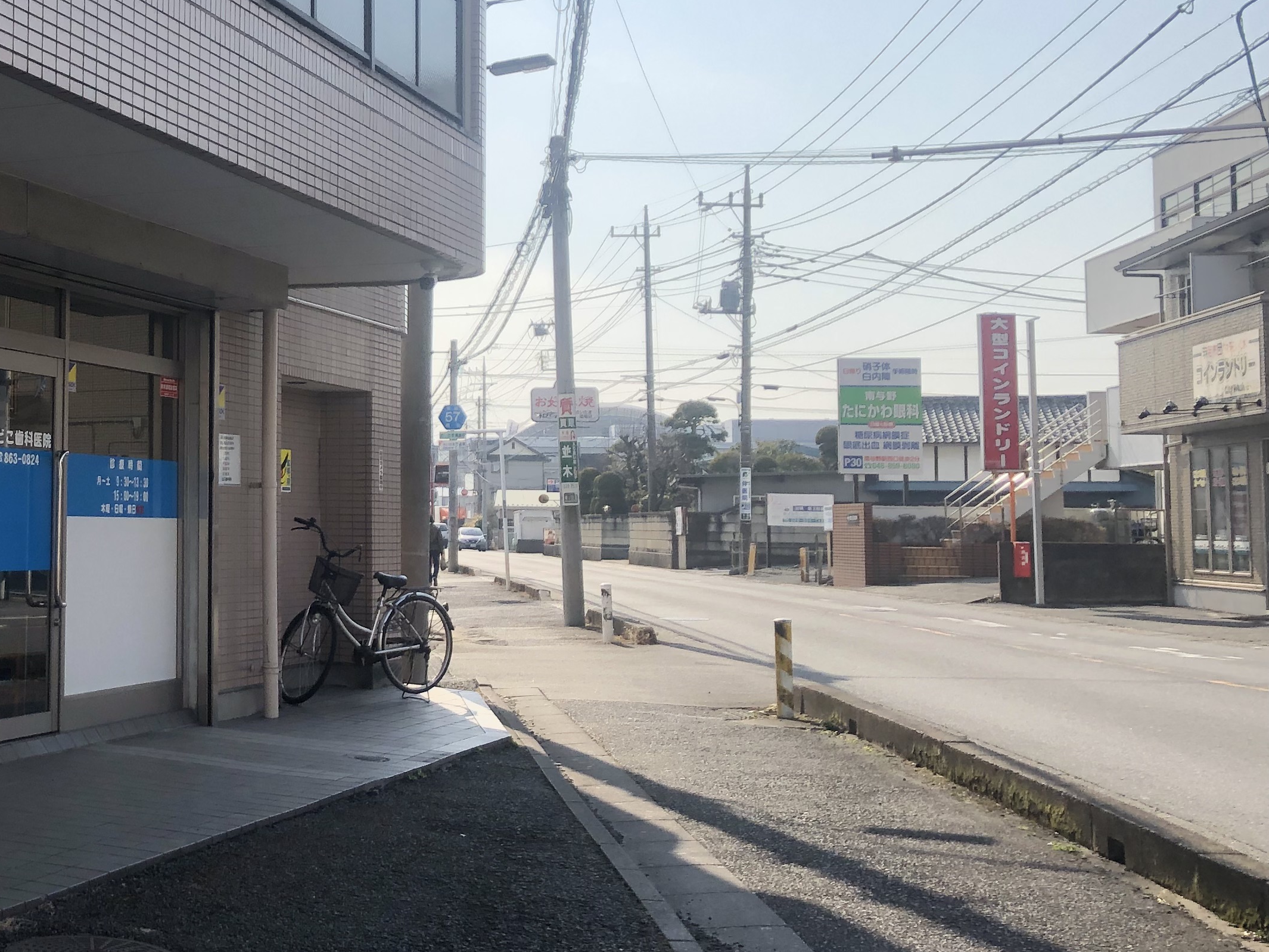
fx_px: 1943
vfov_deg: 27.4
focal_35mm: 53
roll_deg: +0.0
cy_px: 365
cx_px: 69
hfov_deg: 33.7
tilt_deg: +4.4
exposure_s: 1/2000
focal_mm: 4
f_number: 1.8
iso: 20
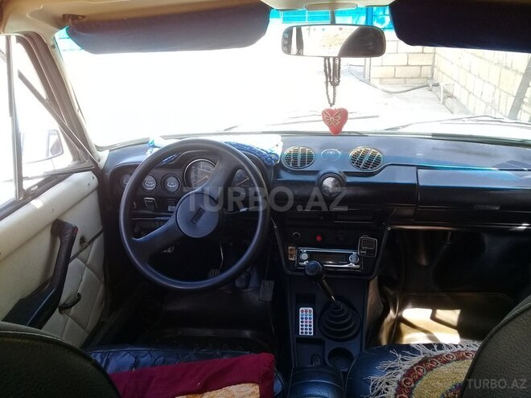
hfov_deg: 58.4
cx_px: 266
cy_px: 199
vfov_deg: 45.4
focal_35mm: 31
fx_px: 476
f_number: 2.2
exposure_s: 1/122
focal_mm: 3.3
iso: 64
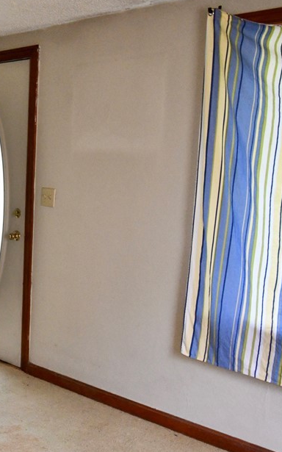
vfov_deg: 37.5
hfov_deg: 21.9
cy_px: 237
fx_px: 664
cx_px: -68
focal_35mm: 54
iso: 3200
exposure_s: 1/30
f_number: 5.6
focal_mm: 20
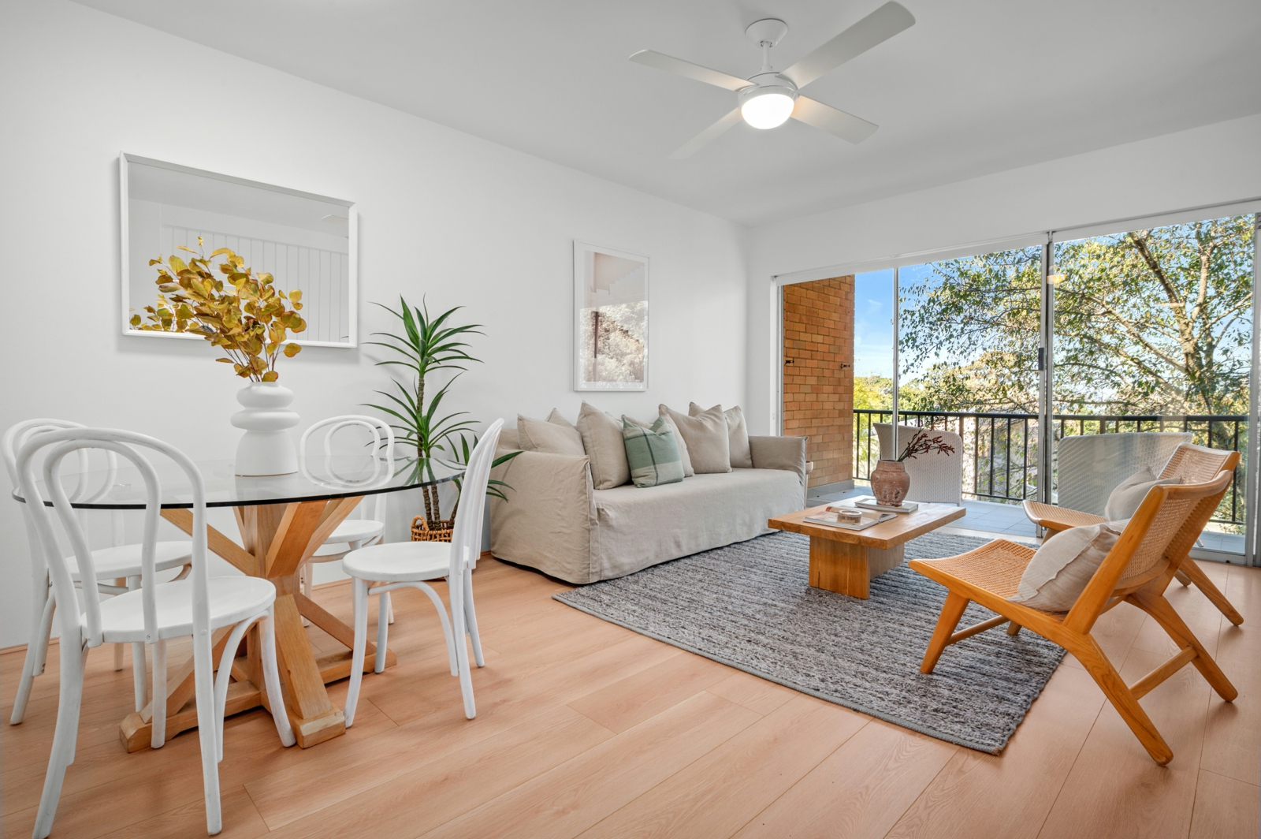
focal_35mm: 18
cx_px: 630
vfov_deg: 67.3
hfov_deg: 90.0
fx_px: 630
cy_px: 420
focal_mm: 18
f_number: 11
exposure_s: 1/15
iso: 400
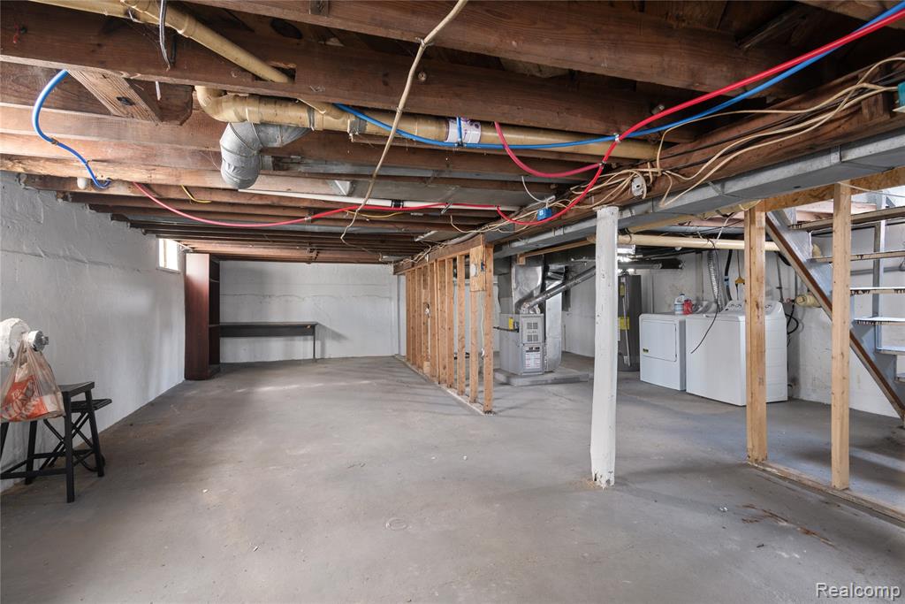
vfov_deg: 70.5
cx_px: 452
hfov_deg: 93.3
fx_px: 427
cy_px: 302
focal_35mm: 17
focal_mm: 17
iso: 160
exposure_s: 1
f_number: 9
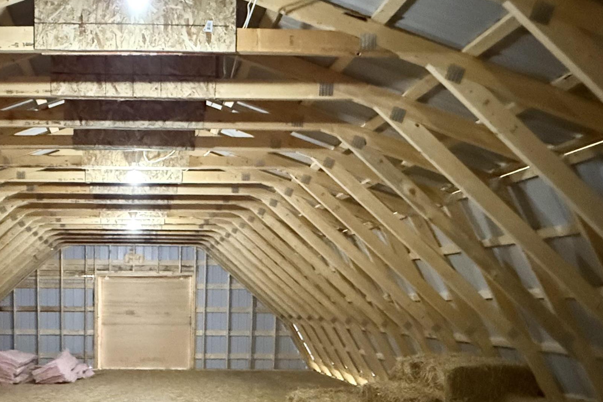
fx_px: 469
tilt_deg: -2.9
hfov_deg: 61.3
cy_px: 333
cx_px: 142
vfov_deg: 43.8
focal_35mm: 28
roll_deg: -1.2
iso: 1600
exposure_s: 1/40
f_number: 2.2
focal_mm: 2.22
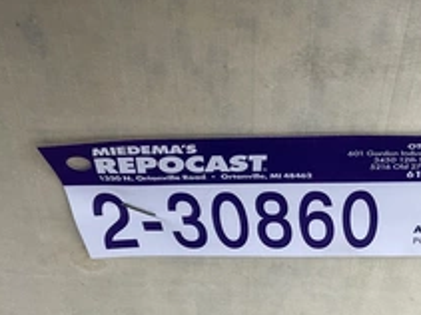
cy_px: 215
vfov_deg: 26.4
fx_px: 669
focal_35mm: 55
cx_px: 323
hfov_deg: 34.1
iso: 25
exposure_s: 1/439
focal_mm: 3
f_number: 1.8
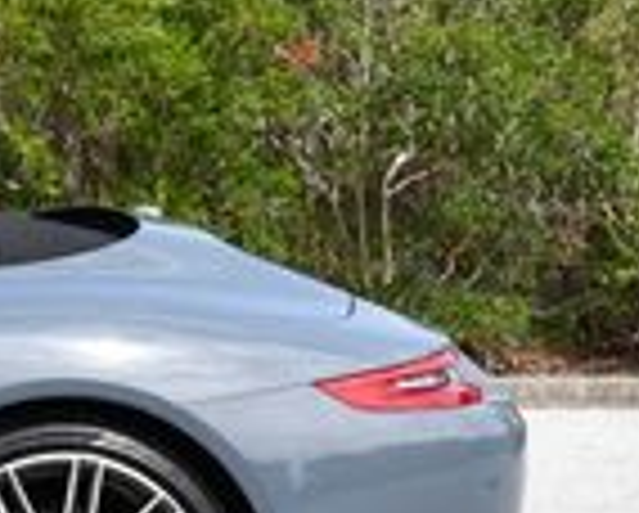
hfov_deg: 8.3
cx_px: -621
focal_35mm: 220
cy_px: 126
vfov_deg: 7.0
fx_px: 4166
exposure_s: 1/250
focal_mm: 26
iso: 180
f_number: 8
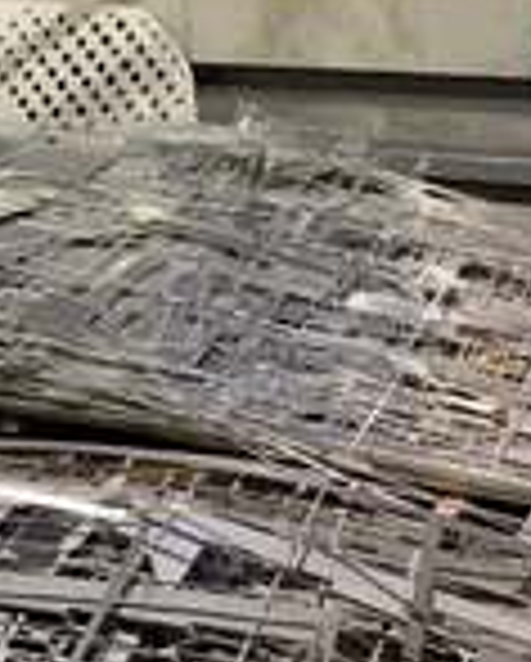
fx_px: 1353
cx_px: 297
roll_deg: +1.0
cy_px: -95
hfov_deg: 22.2
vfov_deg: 25.2
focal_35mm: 69
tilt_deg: -4.1
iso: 400
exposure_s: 1/40
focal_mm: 4.25
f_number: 1.8
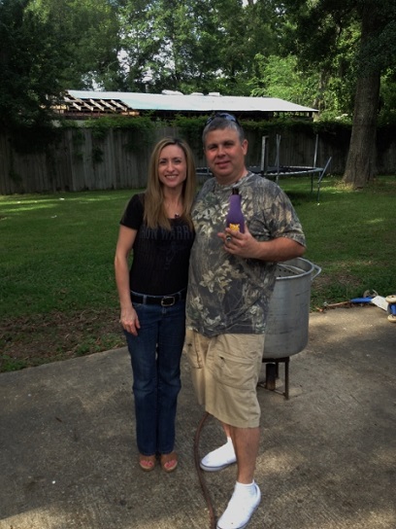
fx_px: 534
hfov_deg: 40.7
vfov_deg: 52.6
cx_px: 198
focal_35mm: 35
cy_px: 264
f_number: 2.4
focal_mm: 4.28
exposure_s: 1/235
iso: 50
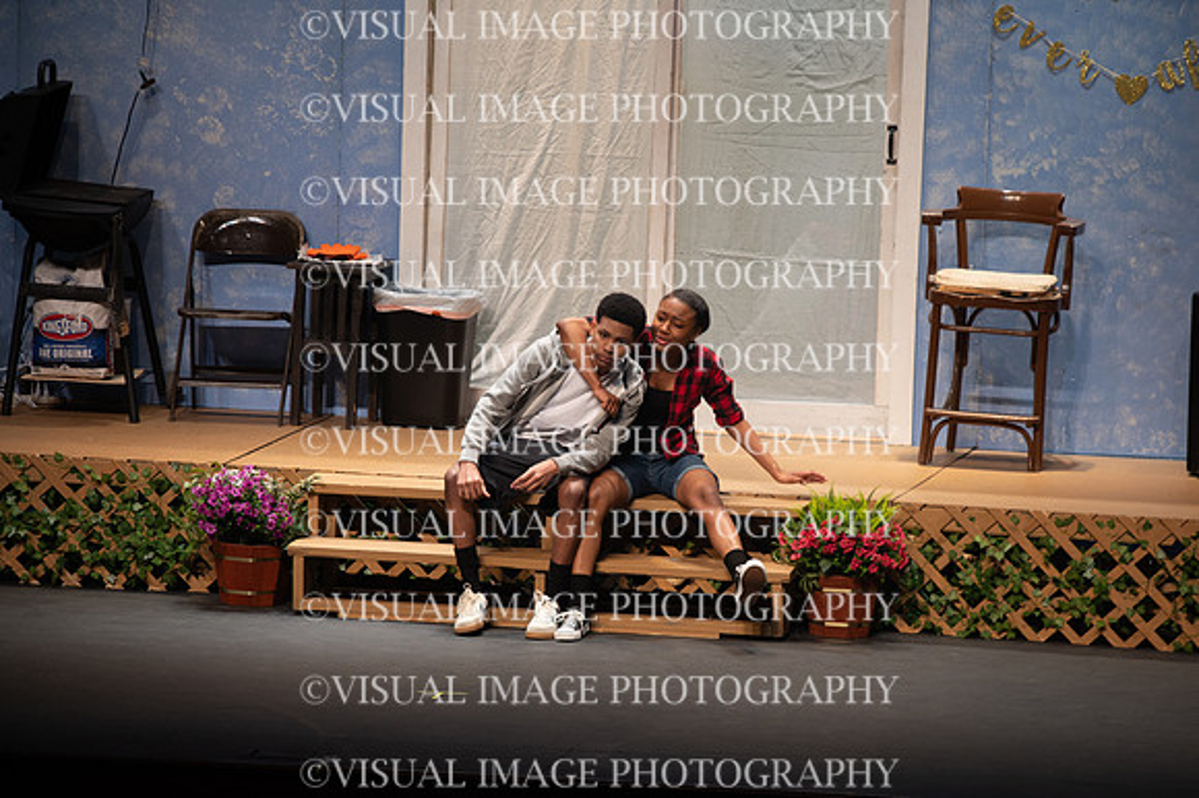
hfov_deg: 6.4
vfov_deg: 4.3
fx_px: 10651
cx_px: 600
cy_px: 399
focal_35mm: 320
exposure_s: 1/200
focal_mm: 320
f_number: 6.3
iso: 1400
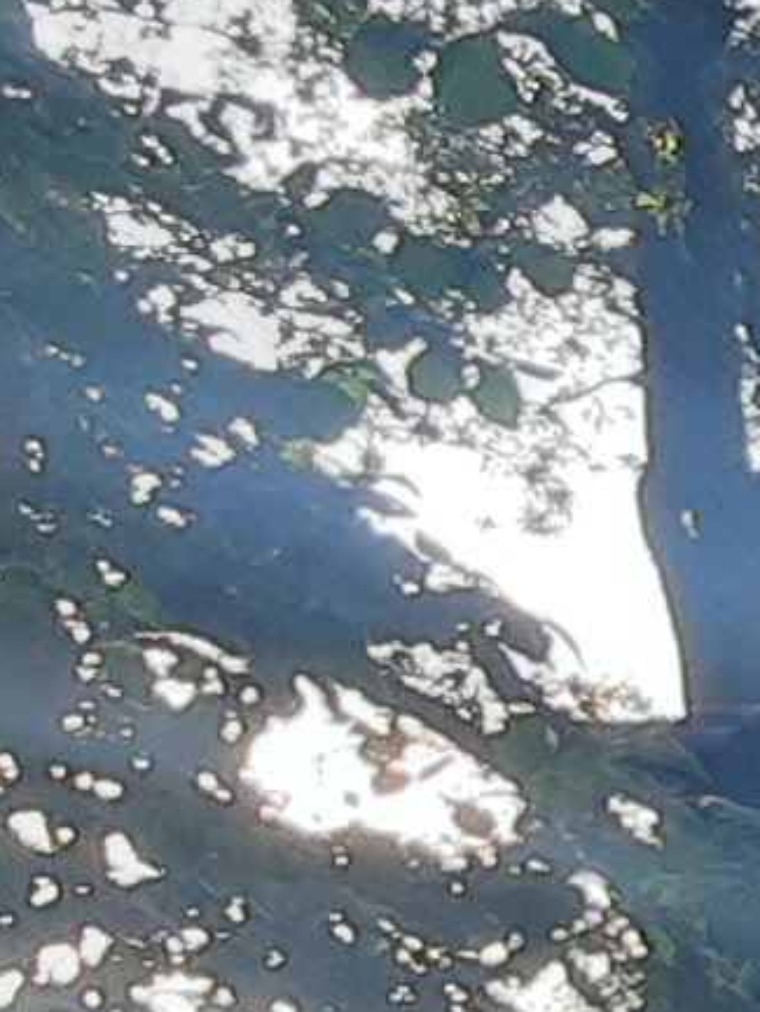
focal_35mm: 120
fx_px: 3511
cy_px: 1136
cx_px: 1714
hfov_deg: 10.8
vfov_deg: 15.9
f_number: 2.2
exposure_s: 1/260
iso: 40
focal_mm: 1.74
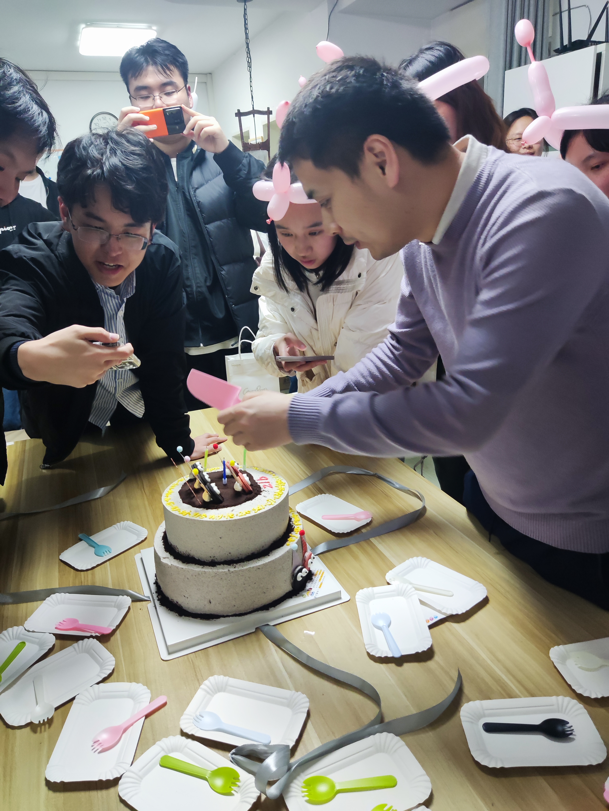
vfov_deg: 69.4
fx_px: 586
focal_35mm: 25
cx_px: 304
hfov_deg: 54.9
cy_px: 406
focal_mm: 4.71
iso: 385
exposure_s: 1/50
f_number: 1.79
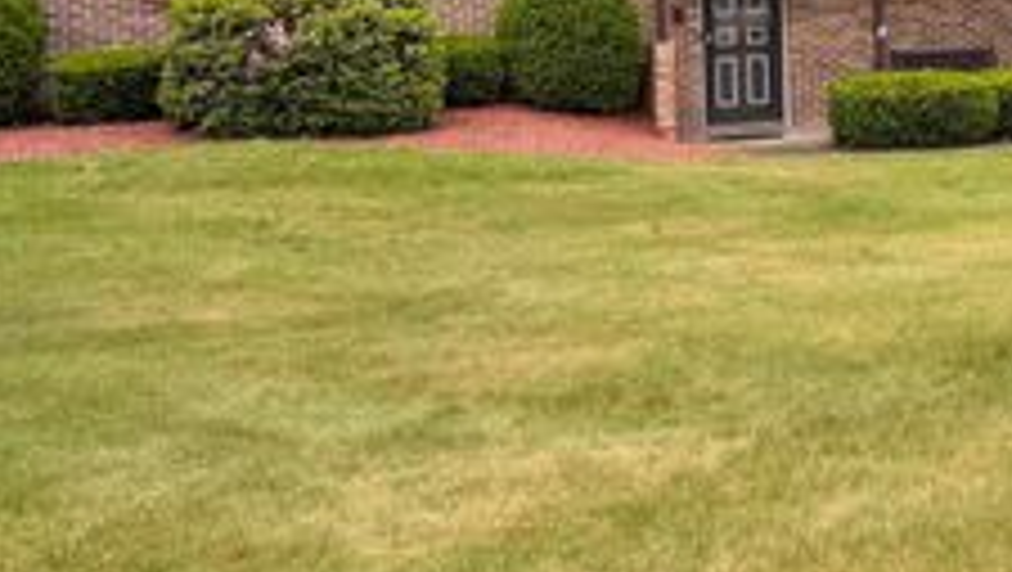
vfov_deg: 19.8
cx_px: 864
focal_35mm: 58
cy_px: -74
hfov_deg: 34.4
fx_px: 1558
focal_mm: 6.76
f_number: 1.78
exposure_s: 1/1855
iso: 100
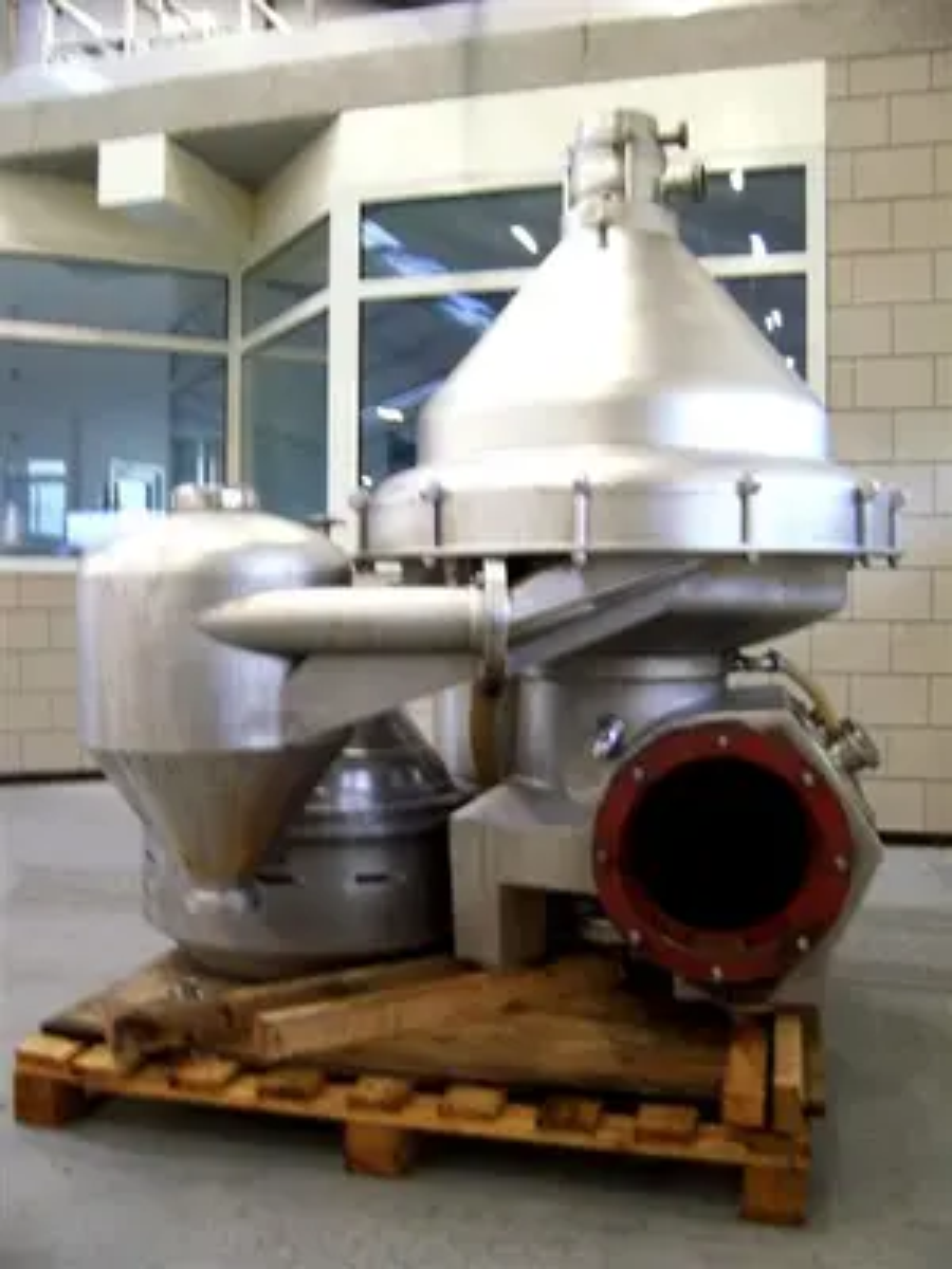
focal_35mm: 34
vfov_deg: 54.0
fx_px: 1247
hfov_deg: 41.8
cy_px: 634
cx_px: 476
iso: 160
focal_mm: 5.6
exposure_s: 1/8.29
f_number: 2.7
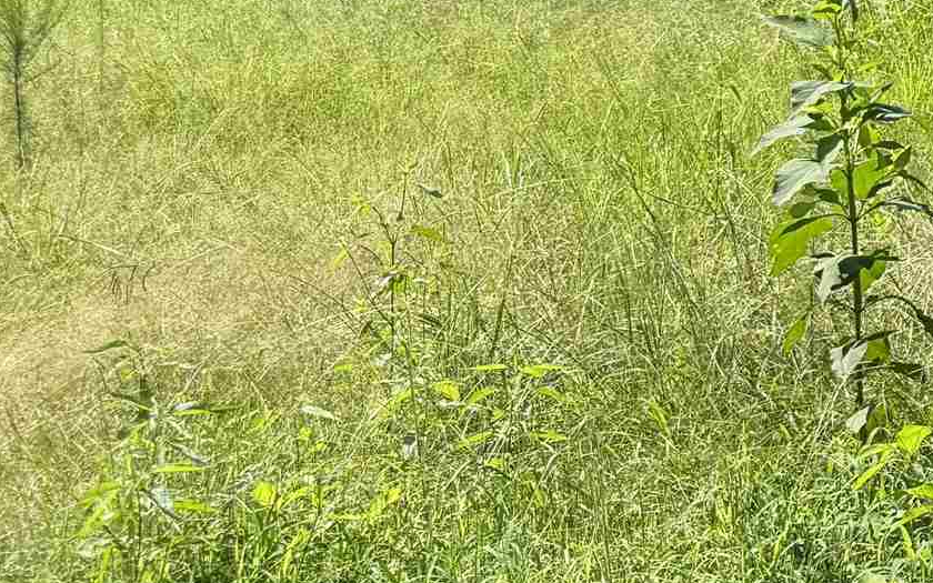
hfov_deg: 18.4
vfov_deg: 13.6
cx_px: 1596
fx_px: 2365
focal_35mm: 93
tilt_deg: -4.1
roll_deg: -3.5
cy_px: -132
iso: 80
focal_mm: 6.76
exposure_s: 1/2907
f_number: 1.78
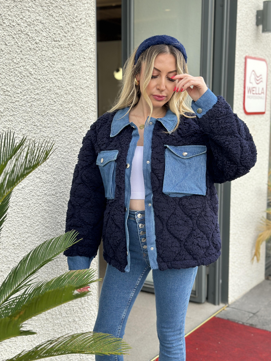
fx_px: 501
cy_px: 180
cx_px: 136
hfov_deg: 30.3
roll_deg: -0.4
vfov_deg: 39.7
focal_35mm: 48
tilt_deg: -8.0
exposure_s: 1/409
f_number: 1.78
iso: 80
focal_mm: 6.86
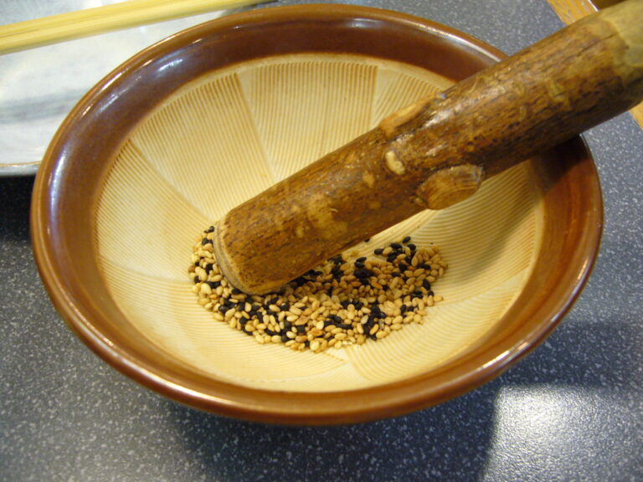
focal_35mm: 35
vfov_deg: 40.7
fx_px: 650
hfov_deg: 52.6
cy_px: 241
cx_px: 322
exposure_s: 1/8
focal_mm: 5.8
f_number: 2.8
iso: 200
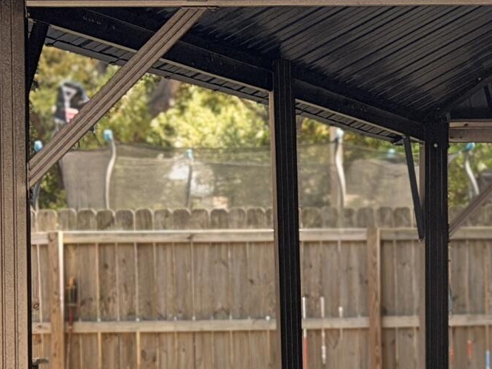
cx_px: 820
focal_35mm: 216
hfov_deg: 8.9
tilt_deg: +0.3
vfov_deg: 6.9
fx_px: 3069
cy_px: 323
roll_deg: +1.3
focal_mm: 6.76
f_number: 1.78
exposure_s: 1/646
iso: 100
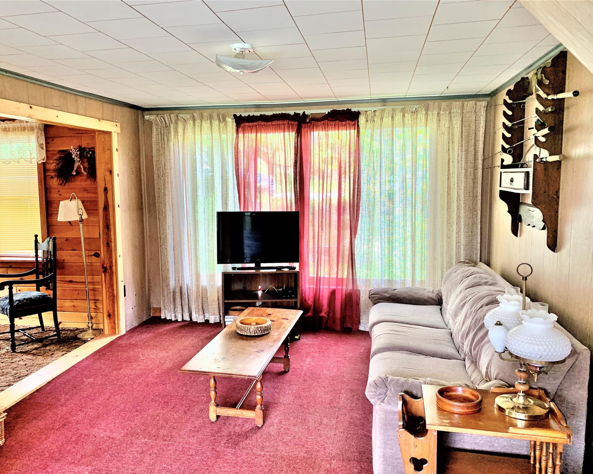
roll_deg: +2.1
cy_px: 245
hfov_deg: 62.1
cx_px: 273
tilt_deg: -7.4
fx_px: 491
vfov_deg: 51.5
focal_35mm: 28
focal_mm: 4.25
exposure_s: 1/72
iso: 100
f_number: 1.8
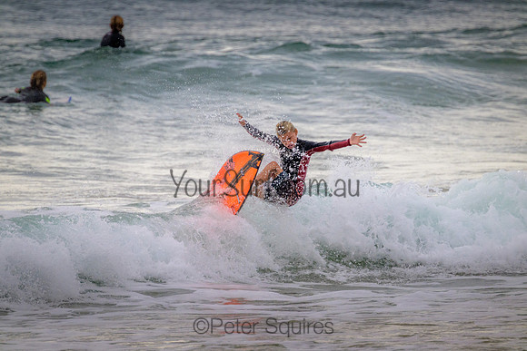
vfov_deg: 1.7
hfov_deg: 2.6
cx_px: 264
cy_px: 176
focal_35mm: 800
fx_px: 11713
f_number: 11
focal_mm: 800
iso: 1800
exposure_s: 1/2000
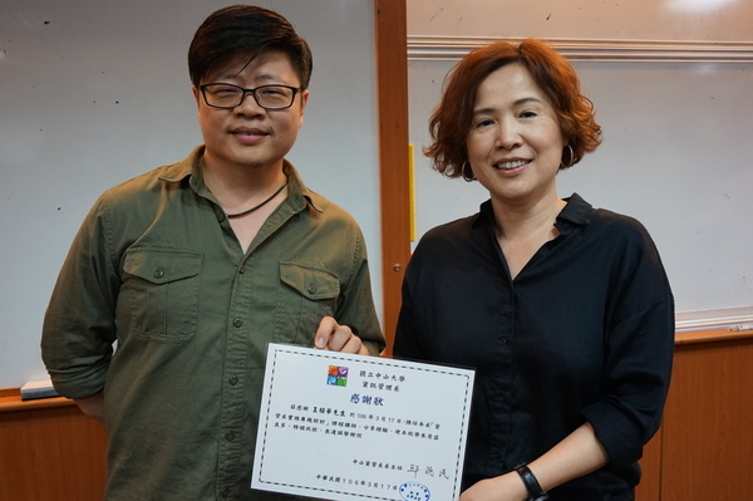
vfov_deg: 43.5
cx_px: 376
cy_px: 250
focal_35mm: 30
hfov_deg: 62.0
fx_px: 627
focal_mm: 20
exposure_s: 1/60
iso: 1000
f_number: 4.5
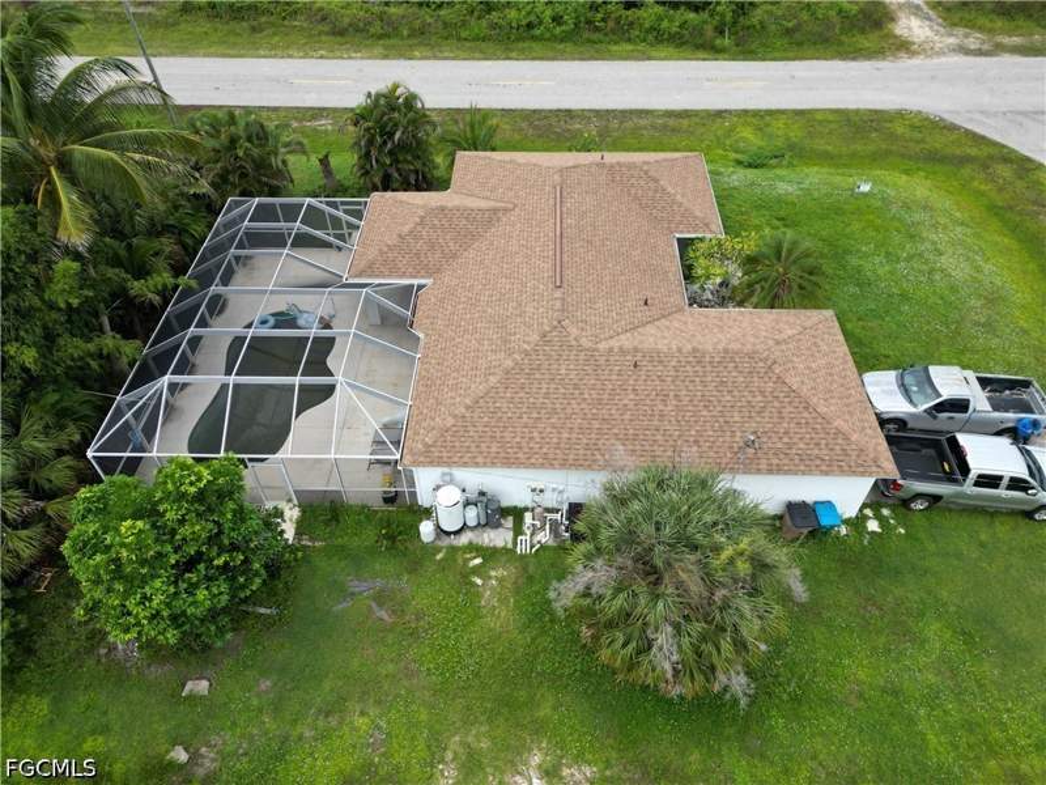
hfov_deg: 71.6
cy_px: 392
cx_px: 523
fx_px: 725
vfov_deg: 56.8
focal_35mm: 24
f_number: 1.7
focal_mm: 6.72
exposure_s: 1/1250
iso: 100
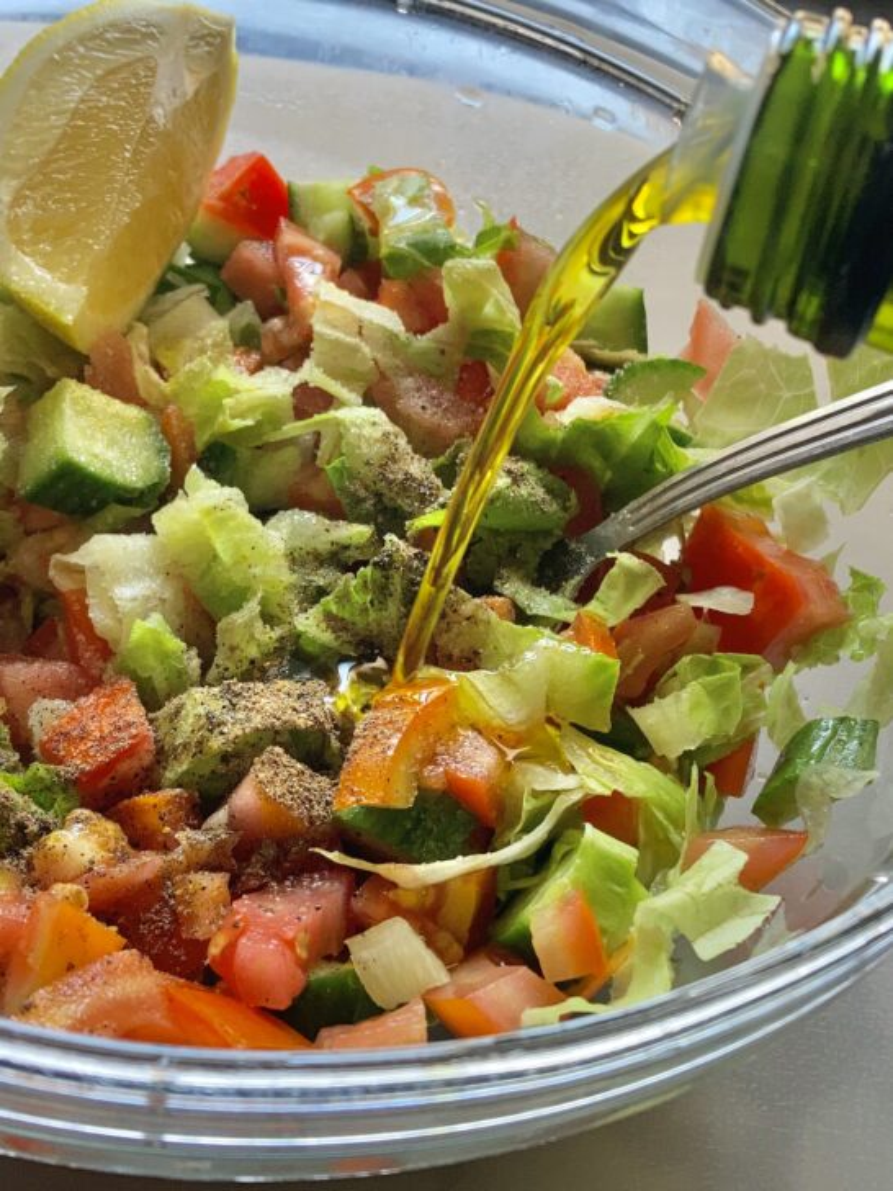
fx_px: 963
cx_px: 446
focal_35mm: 28
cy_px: 596
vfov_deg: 63.4
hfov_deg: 49.7
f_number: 1.8
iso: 80
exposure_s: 1/121
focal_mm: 3.99
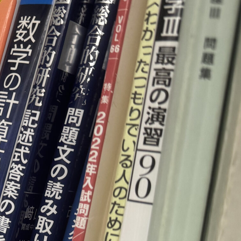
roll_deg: +0.5
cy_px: 212
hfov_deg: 20.1
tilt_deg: -0.4
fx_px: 567
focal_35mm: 72
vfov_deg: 23.4
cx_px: -136
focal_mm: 6.76
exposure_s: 1/50
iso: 200
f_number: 1.78
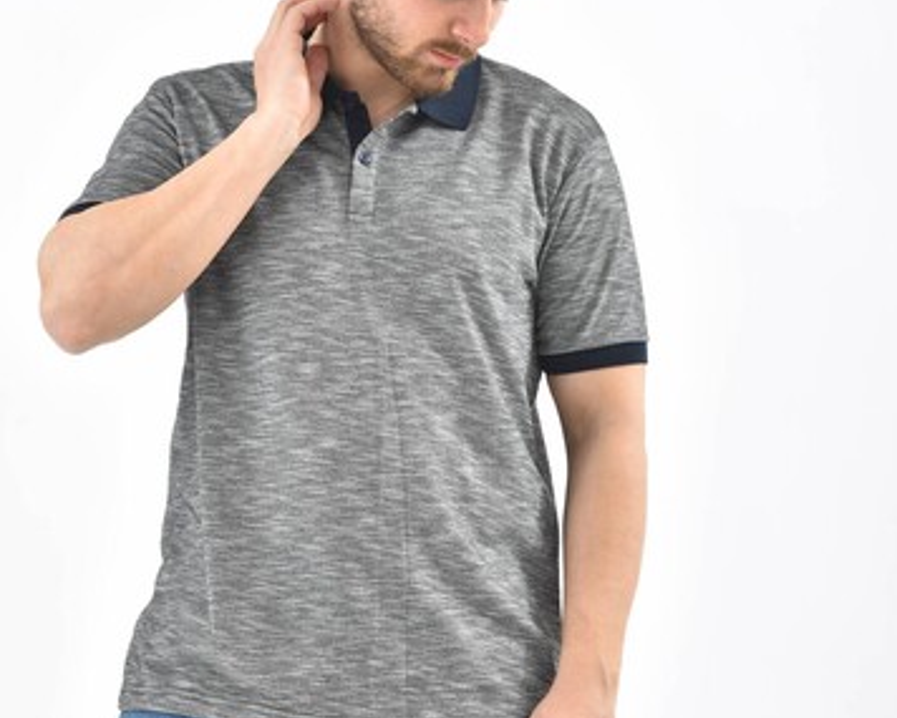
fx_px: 4382
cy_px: 368
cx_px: 448
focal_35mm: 165
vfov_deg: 9.4
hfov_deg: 11.7
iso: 100
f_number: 7.1
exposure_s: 1/160
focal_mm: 116
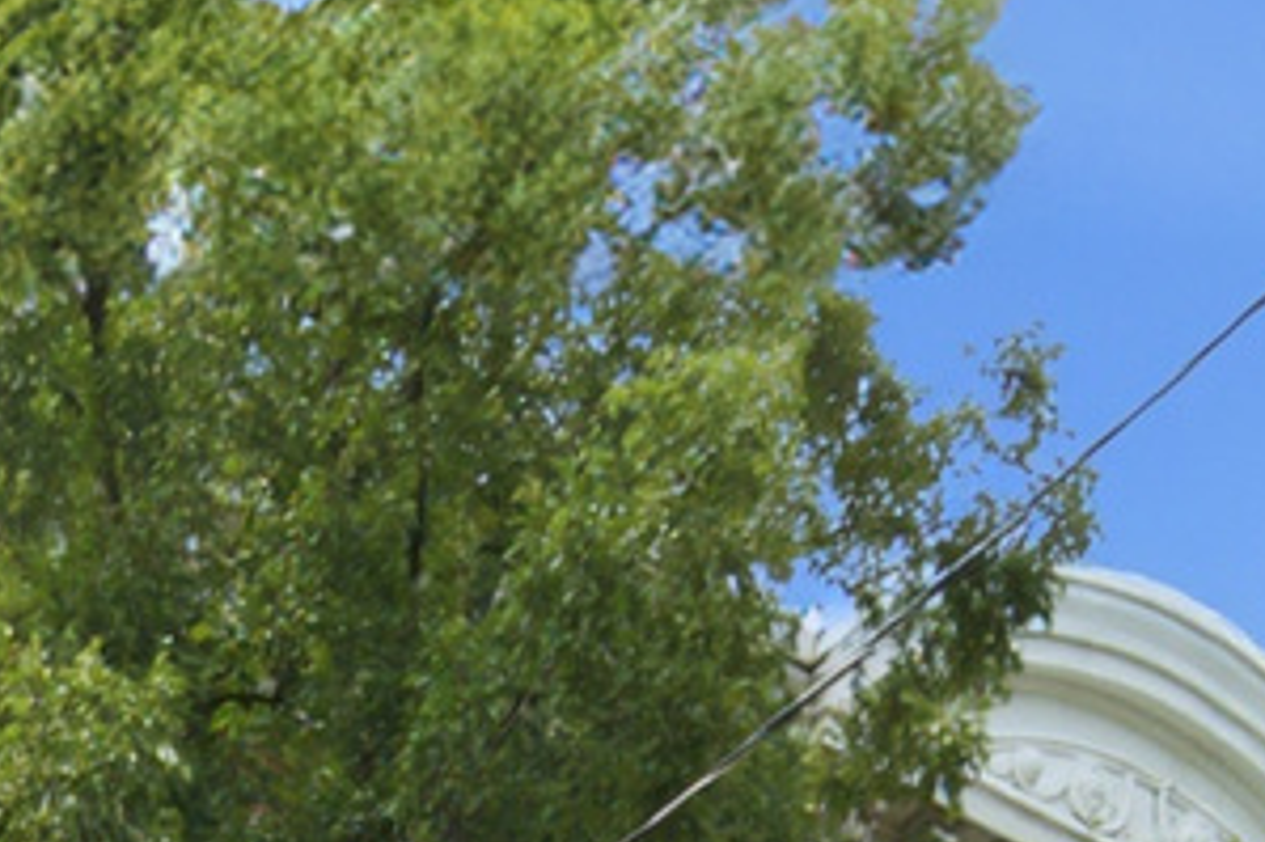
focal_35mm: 103
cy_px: 2272
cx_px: 51
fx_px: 3617
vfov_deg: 10.6
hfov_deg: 19.4
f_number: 8
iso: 100
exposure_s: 1/80
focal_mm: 19
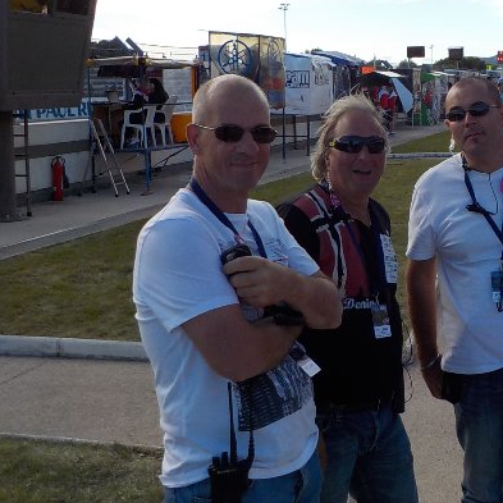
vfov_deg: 31.1
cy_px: 125
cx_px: 412
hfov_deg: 30.7
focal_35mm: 54
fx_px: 888
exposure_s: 1/640
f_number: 3.3
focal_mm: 4.1
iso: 125
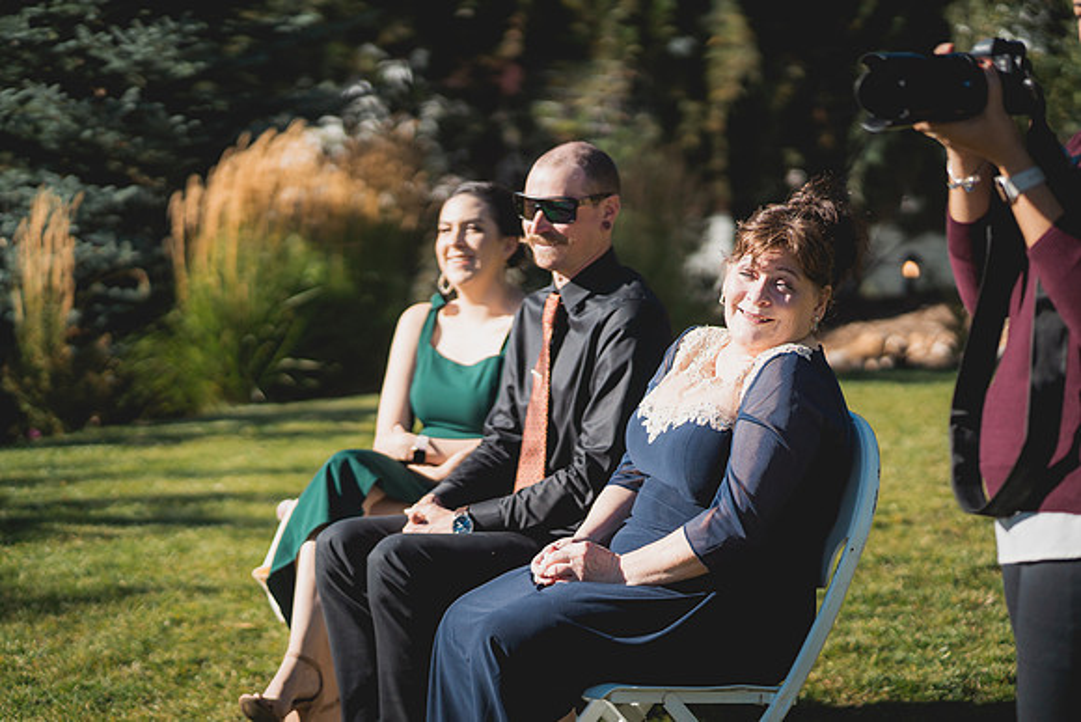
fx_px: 2592
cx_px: 540
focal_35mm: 86
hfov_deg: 23.6
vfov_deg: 15.8
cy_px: 361
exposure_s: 1/8000
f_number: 1.8
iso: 200
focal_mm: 85
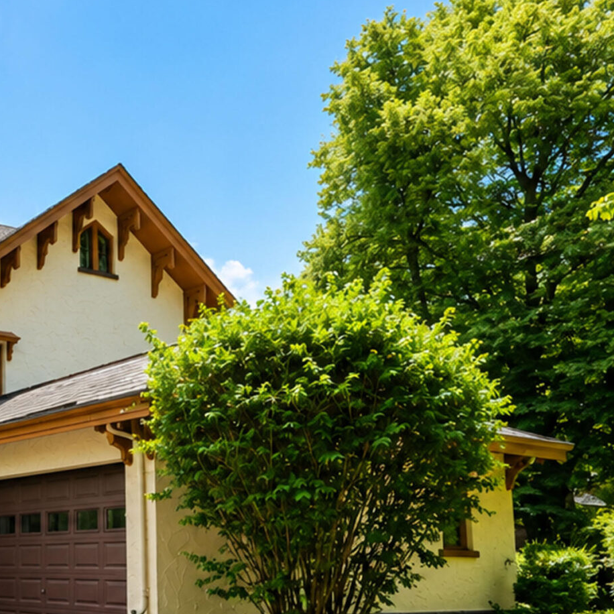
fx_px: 786
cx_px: -95
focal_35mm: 39
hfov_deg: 35.2
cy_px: 417
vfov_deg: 42.0
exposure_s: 1/125
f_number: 8
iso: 100
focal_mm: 16.5
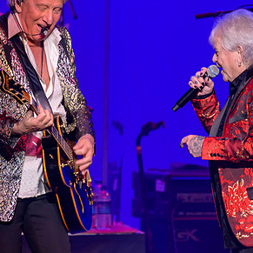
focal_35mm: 971
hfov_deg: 1.8
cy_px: 182
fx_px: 8029
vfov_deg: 1.8
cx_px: 145
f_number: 4
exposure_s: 1/200
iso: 720
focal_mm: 300
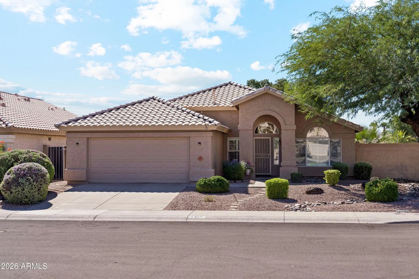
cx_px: 210
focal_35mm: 43
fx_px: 501
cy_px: 140
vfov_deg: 31.2
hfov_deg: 45.4
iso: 200
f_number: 8
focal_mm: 43
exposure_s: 1/800
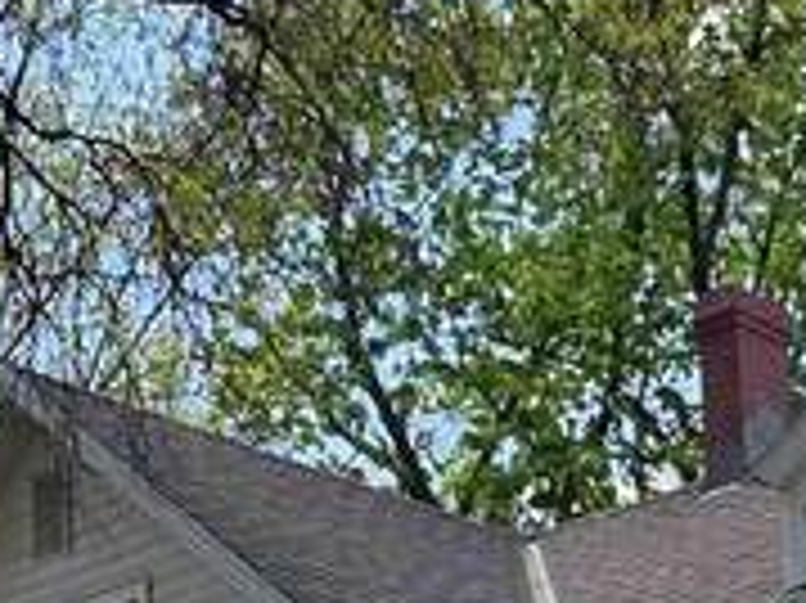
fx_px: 2164
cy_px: 1022
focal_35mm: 93
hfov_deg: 20.4
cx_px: 801
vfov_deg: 14.3
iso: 40
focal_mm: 2.2
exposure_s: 1/1365
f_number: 1.9
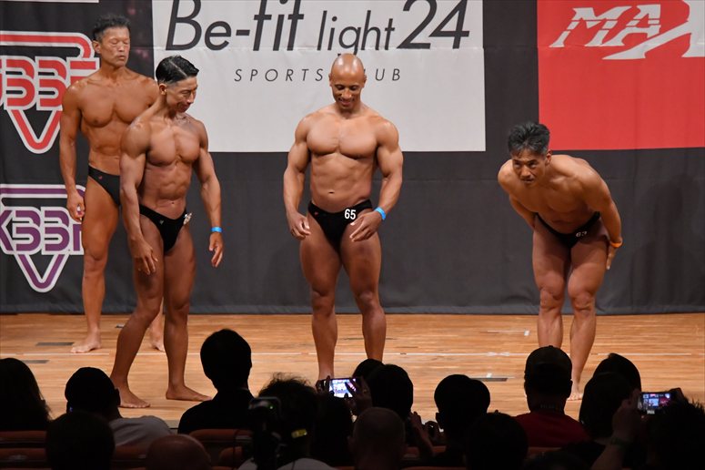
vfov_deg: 6.1
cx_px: 352
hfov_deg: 9.2
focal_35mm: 225
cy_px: 235
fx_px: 4404
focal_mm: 150
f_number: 5.6
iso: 7200
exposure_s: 1/400
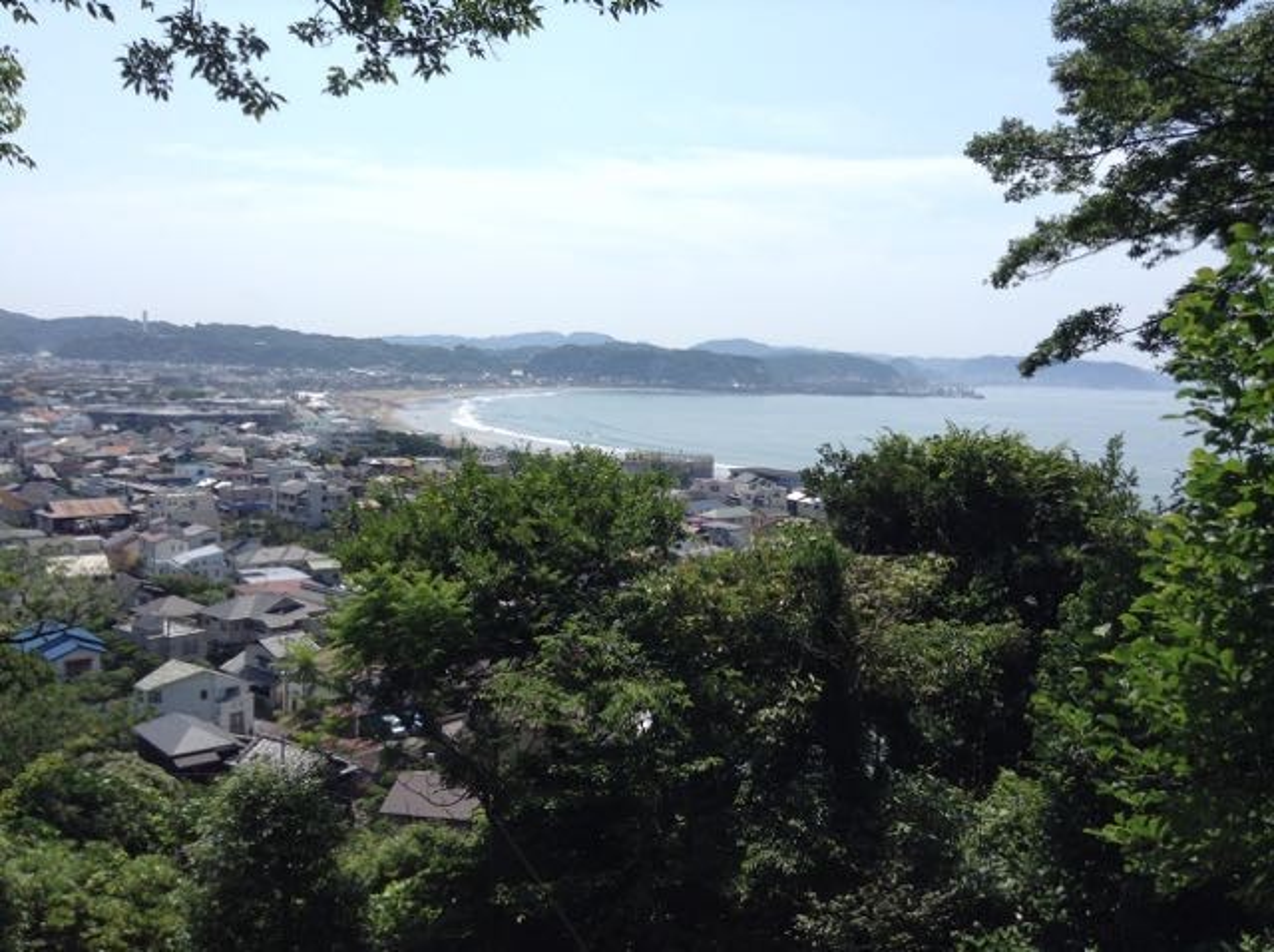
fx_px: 1213
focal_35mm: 33
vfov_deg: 42.8
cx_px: 637
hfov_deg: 55.4
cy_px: 476
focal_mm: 3.3
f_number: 2.4
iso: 25
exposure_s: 1/1259
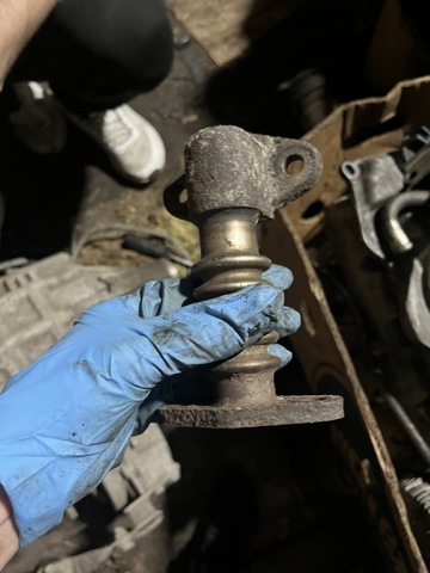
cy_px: 286
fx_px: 431
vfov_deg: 67.3
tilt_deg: -80.2
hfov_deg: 53.1
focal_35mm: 26
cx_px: 215
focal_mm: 5.1
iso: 500
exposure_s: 1/25
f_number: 1.6
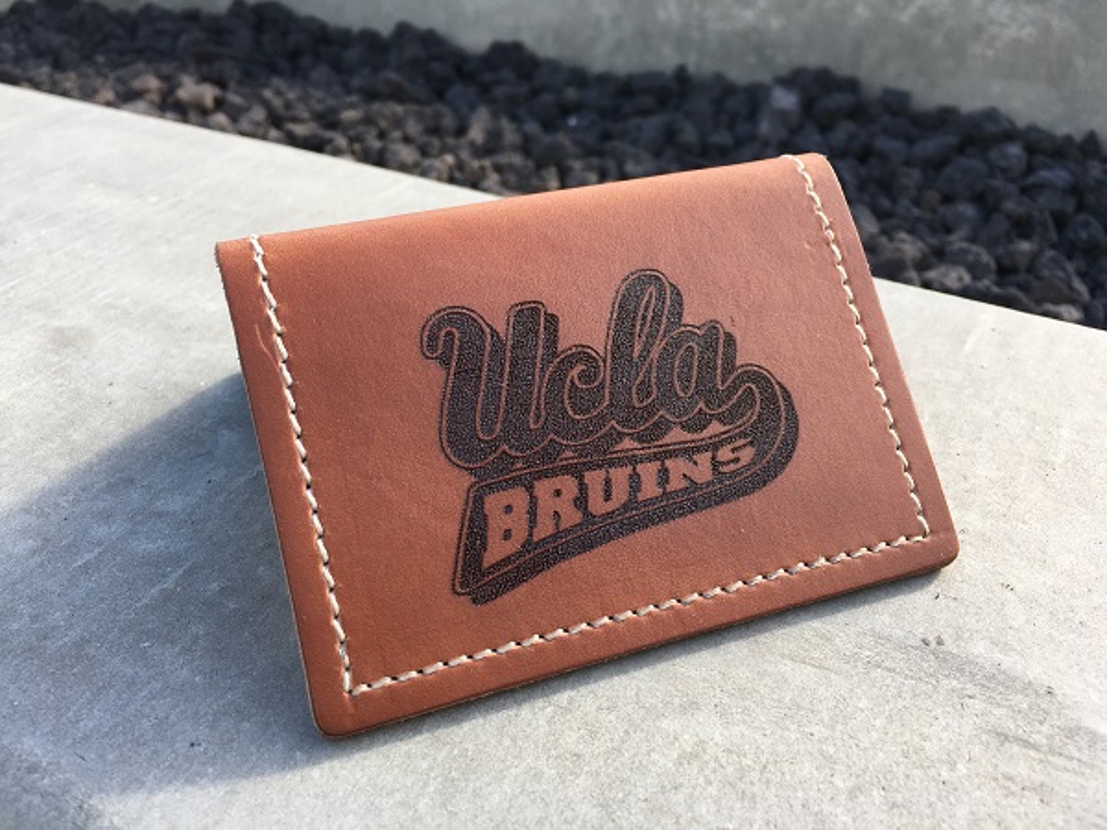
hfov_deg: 61.7
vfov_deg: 48.2
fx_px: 927
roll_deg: +0.1
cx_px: 554
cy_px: 415
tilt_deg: -34.2
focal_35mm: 29
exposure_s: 1/261
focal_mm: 4.15
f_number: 2.2
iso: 25
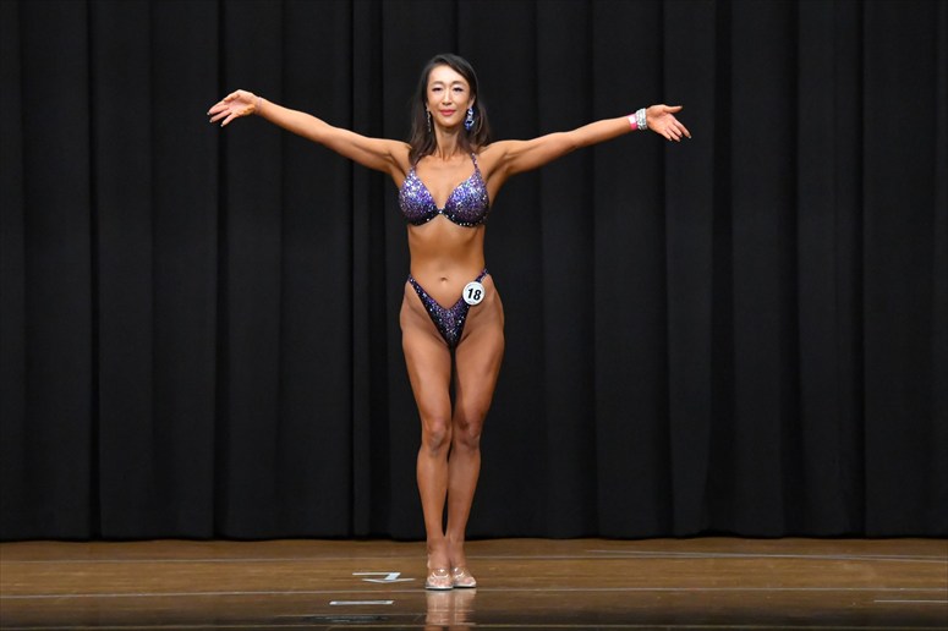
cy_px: 316
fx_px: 5712
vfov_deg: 6.3
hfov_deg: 9.5
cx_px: 474
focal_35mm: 217
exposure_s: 1/400
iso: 8000
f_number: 5.6
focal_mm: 145
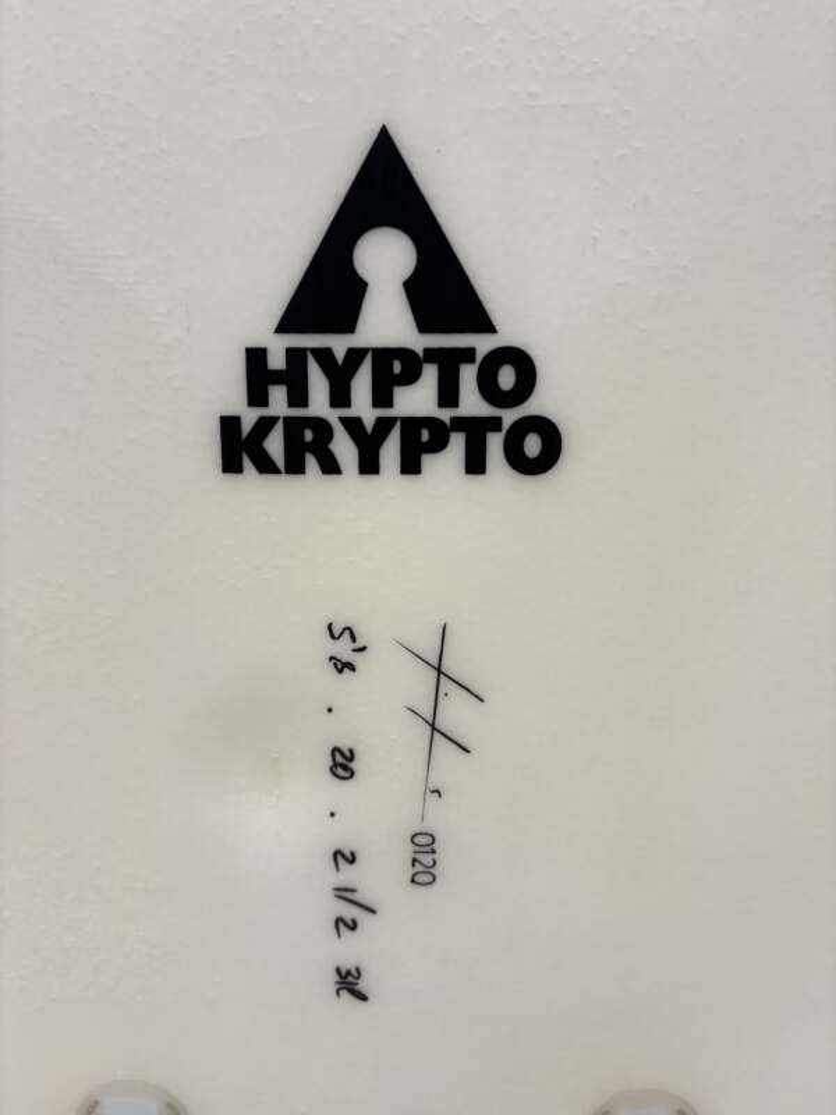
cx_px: 418
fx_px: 837
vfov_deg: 67.3
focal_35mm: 26
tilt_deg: -16.4
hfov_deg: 53.1
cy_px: 558
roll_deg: +0.3
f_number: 1.6
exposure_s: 1/121
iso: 40
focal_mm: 5.96
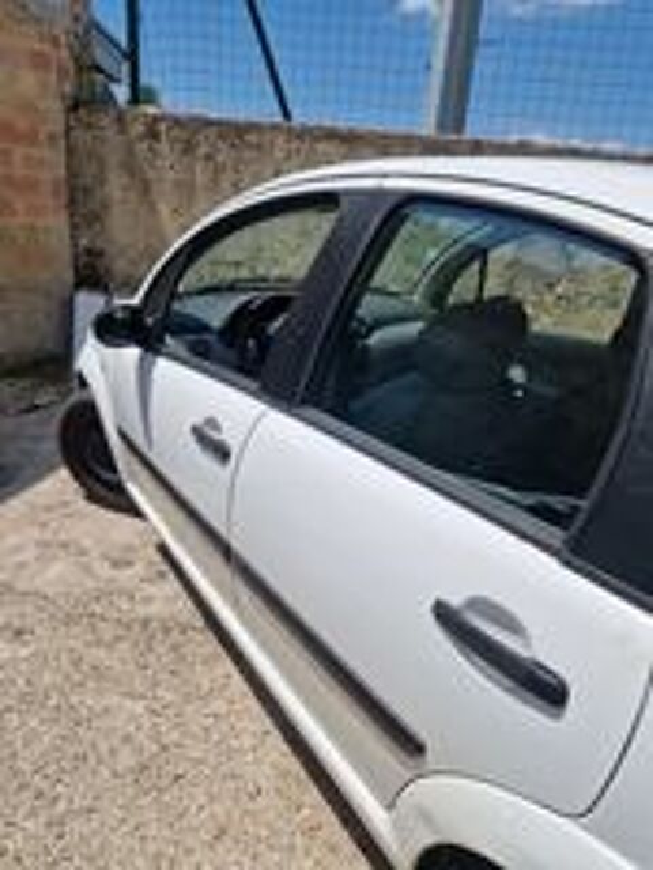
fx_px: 578
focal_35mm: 23
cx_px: 326
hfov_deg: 58.9
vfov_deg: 73.9
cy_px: 435
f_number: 1.8
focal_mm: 5.4
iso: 50
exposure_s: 1/3128
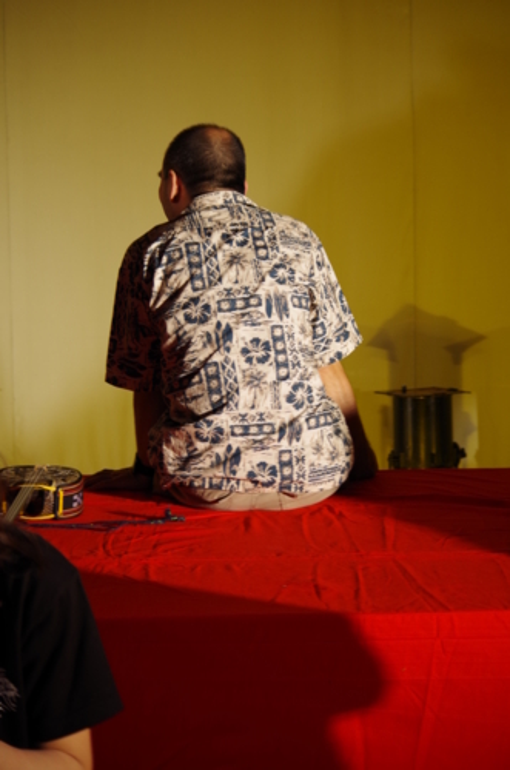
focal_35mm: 75
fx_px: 1601
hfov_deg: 18.1
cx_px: 255
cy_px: 385
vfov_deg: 27.0
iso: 200
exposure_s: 1/100
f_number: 4
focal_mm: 50
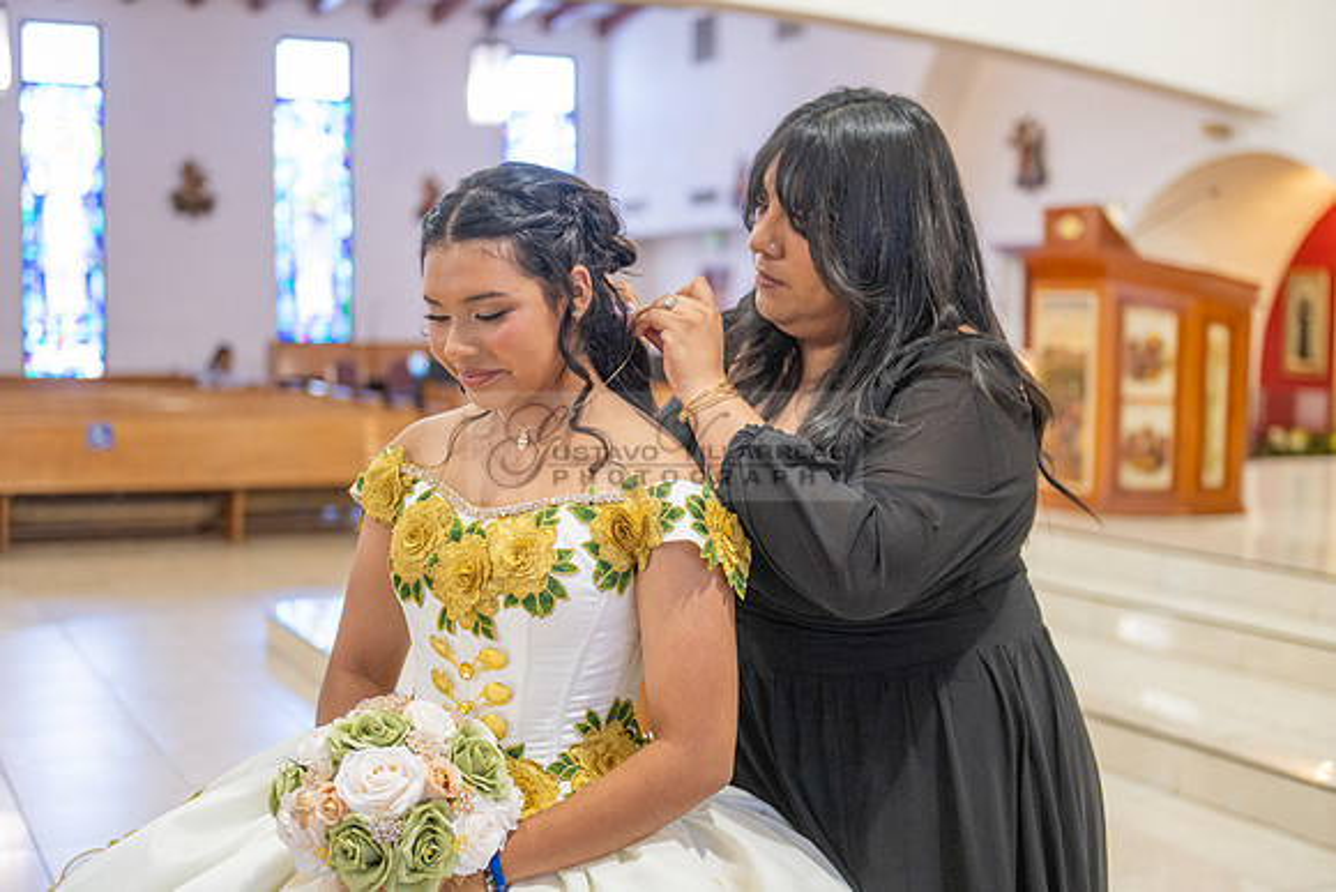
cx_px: 668
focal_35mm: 52
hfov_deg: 38.2
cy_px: 446
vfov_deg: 26.0
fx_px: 1930
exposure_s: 1/125
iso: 1600
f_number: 2.8
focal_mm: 52
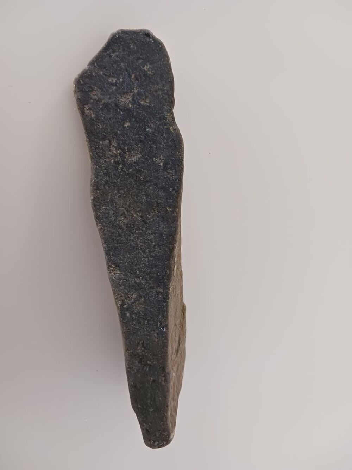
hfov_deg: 51.4
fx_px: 366
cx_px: 176
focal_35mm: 27
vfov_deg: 65.3
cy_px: 235
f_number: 1.8
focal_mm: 4
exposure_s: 1/25
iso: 500
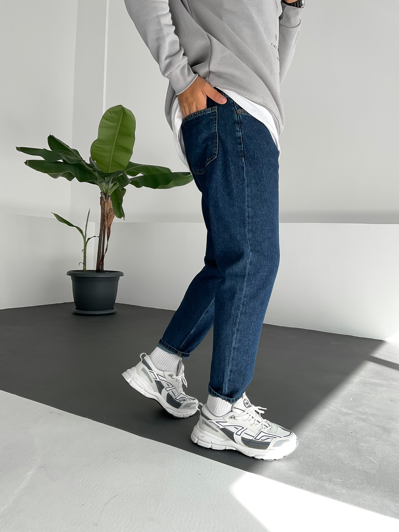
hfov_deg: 48.2
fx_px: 446
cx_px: 200
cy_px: 266
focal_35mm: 29
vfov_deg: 61.7
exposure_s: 1/290
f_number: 1.8
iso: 16
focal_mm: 3
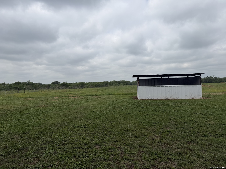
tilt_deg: +1.0
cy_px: 84
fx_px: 157
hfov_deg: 71.6
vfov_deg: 56.8
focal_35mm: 24
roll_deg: +2.3
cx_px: 113
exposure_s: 1/8130
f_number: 1.78
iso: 80
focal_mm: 6.76
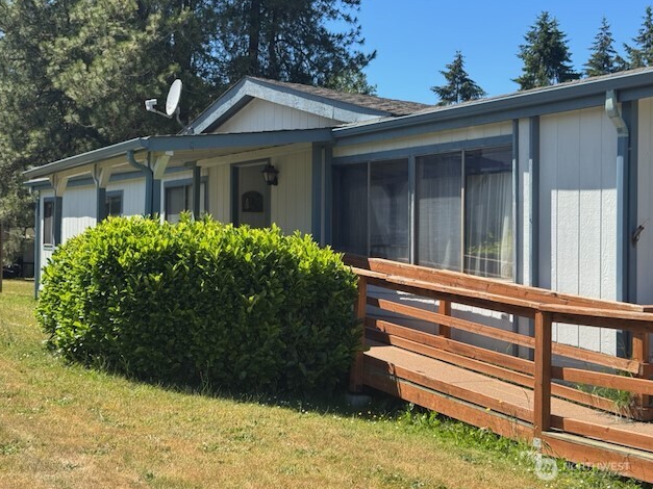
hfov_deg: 38.9
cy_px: 242
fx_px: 924
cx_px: 325
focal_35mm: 49
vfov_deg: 29.7
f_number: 1.78
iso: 64
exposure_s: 1/2179
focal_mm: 6.76
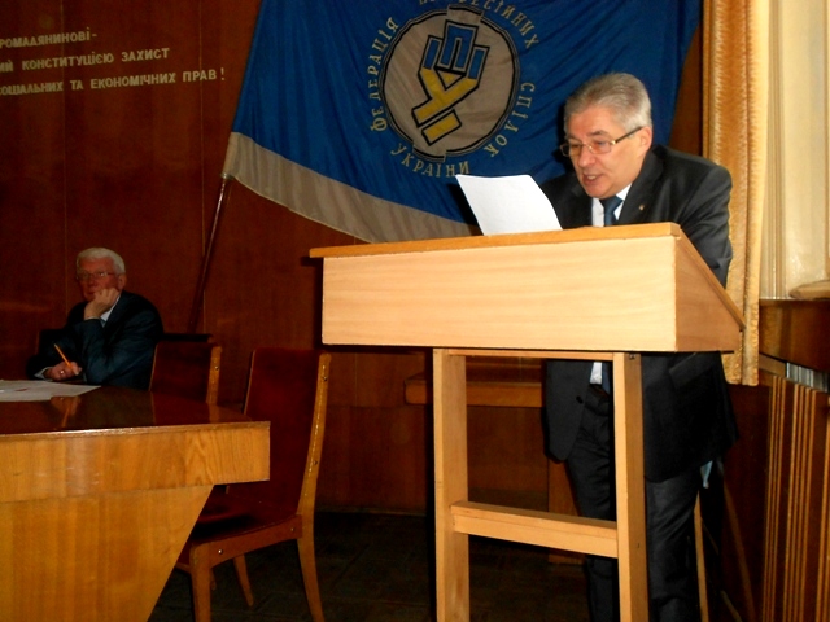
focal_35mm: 32
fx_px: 767
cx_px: 415
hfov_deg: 56.8
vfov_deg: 44.2
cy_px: 311
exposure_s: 1/30
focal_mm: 5.8
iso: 250
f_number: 3.6
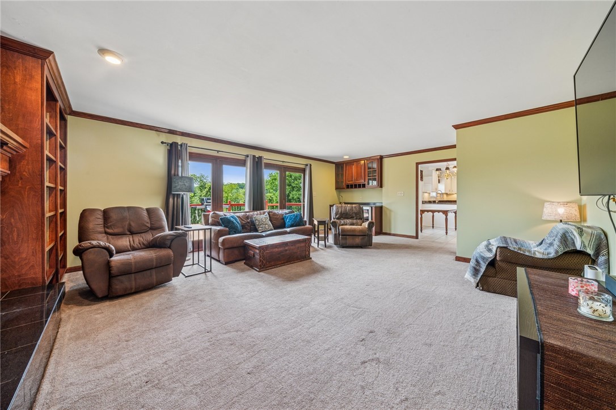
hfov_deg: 112.6
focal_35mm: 12
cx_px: 308
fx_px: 205
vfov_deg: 89.9
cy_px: 205
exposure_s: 1/3
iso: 100
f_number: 11
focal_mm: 12
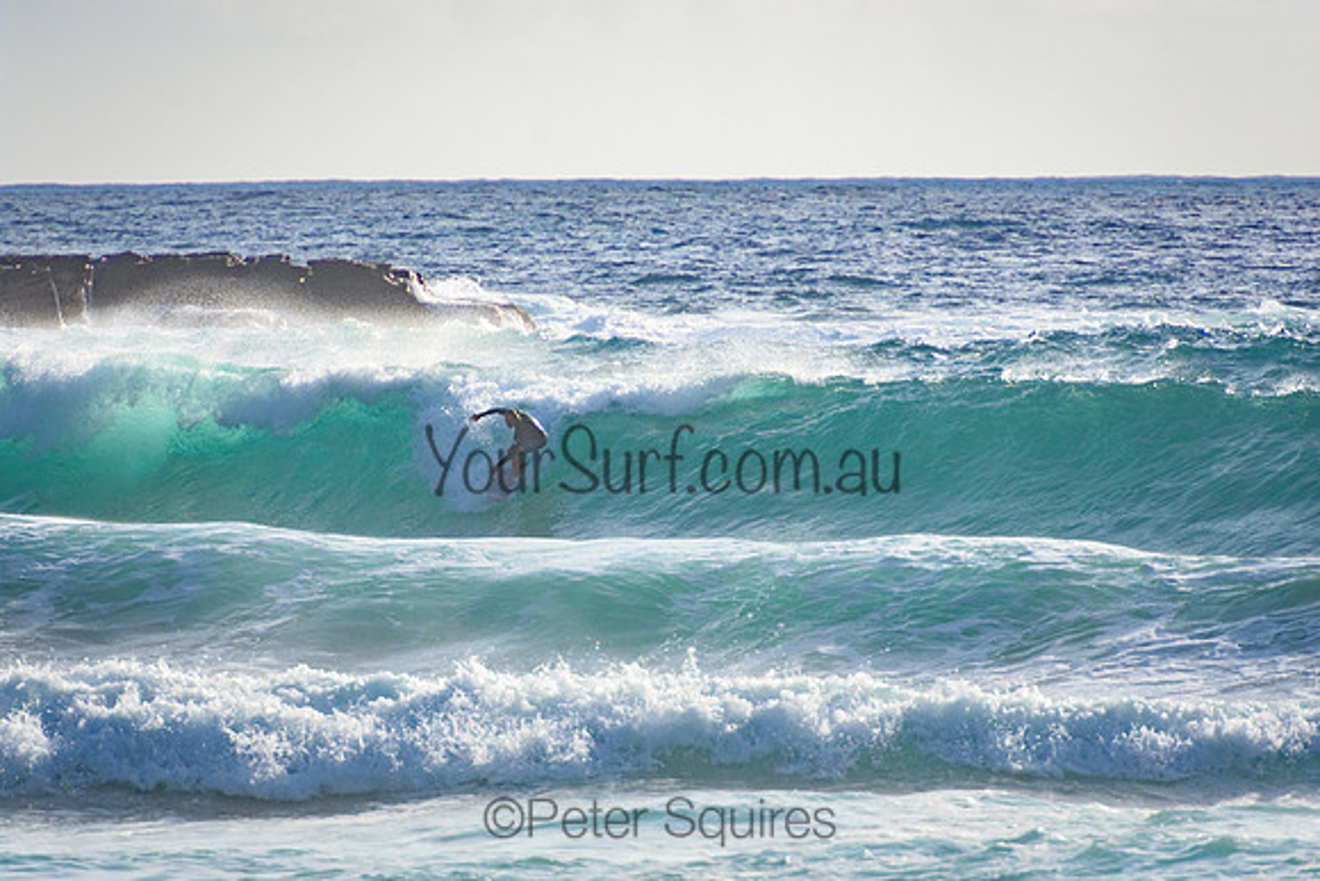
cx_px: 660
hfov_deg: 3.4
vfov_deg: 2.3
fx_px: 22004
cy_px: 440
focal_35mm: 600
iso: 320
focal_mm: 400
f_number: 5.6
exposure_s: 1/2000
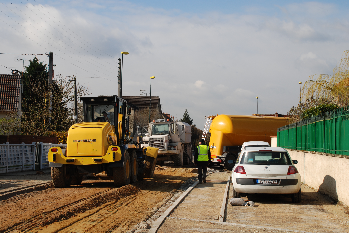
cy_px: 116
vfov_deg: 22.7
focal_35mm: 60
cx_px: 174
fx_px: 582
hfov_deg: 33.4
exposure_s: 1/250
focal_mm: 40
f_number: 8
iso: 100
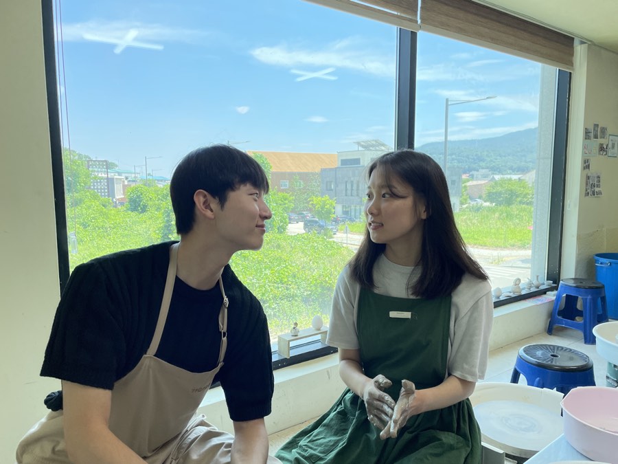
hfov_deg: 67.3
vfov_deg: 53.1
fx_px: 464
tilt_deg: -6.3
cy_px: 232
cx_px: 309
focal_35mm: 26
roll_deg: +0.5
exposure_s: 1/416
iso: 32
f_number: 1.6
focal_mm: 4.2
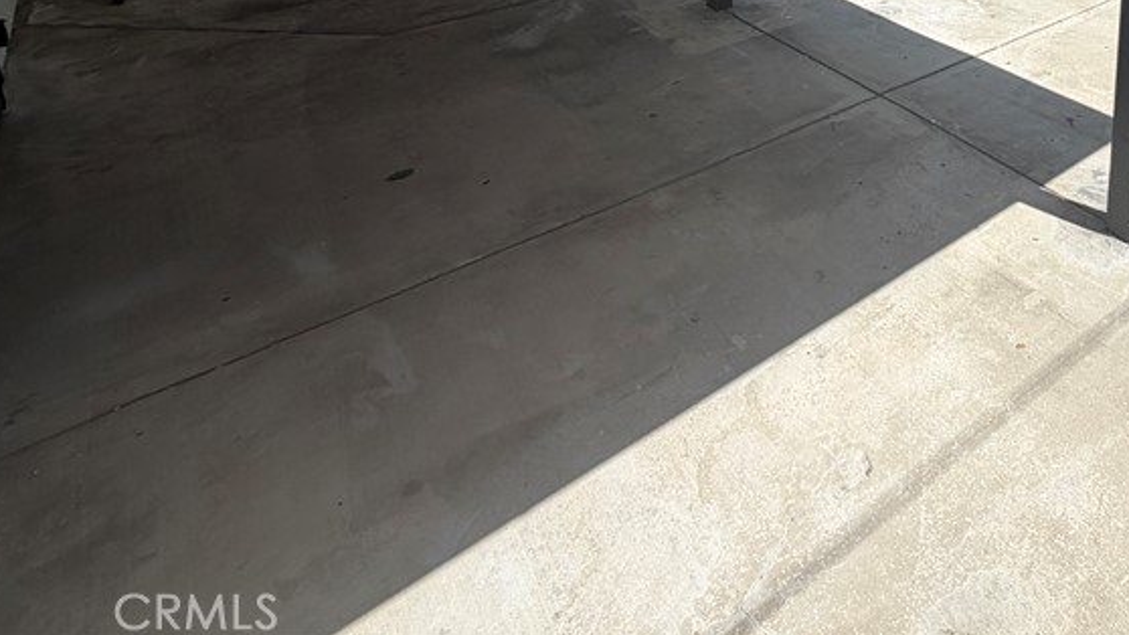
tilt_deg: -11.8
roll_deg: -0.2
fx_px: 838
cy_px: -135
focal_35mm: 28
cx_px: 910
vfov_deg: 33.4
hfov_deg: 62.0
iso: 20
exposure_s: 1/1033
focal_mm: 2.22
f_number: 2.2
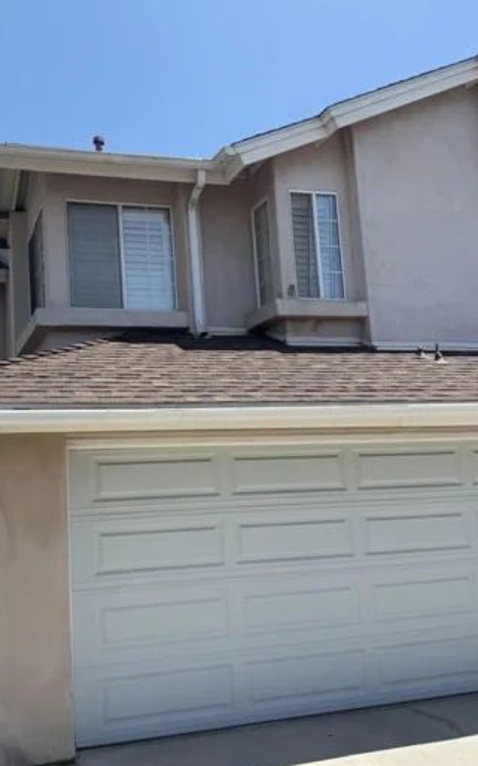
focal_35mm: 37
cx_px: 154
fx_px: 772
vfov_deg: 52.7
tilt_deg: +10.4
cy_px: 368
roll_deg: +3.2
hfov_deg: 34.1
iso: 80
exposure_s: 1/3953
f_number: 1.78
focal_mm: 6.76
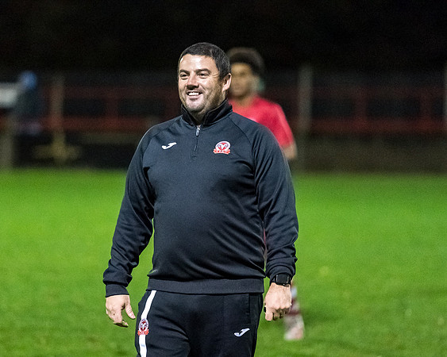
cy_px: 178
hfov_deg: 5.8
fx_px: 4423
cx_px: 196
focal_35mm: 334
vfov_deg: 4.6
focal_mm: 198
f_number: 2.8
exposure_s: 1/1000
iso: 6400
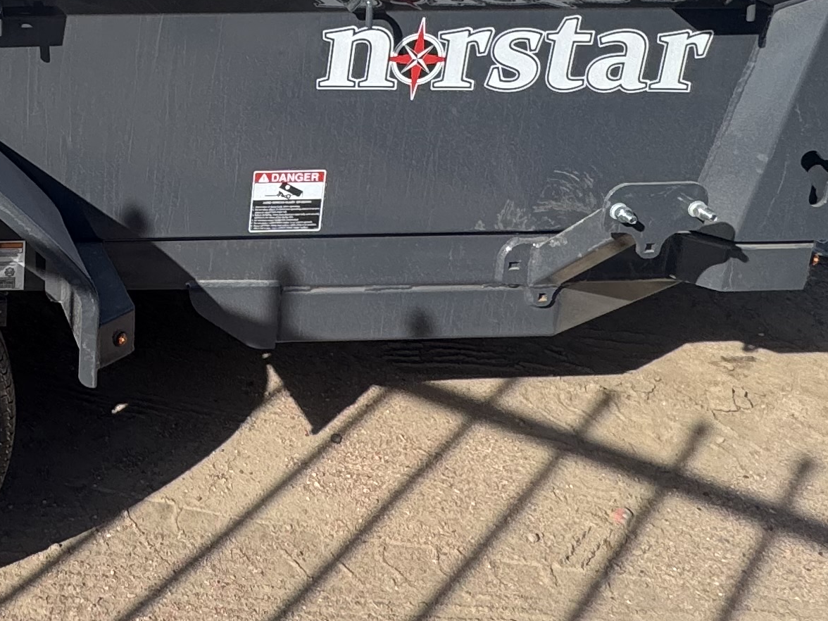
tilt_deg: -15.5
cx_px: -168
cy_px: -27
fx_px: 1148
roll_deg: +0.5
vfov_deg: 28.1
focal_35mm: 48
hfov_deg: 32.6
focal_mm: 2.22
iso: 50
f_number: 2.2
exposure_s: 1/1034
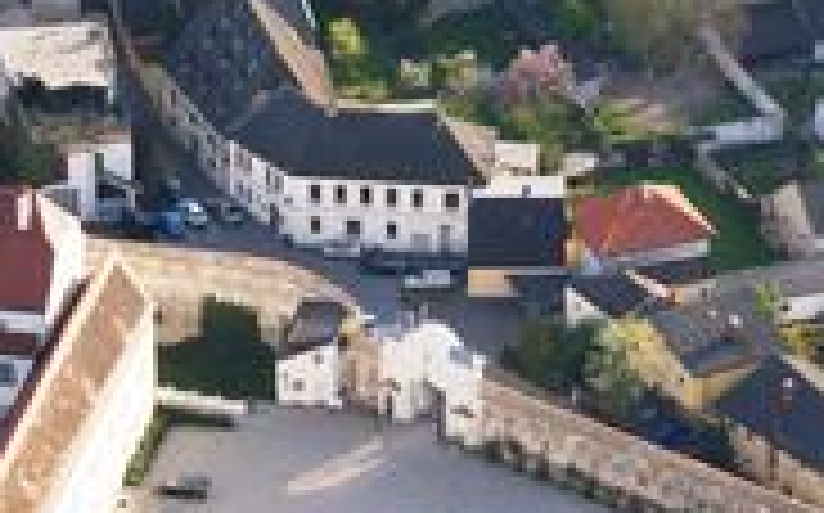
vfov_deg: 4.5
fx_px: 6529
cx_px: 594
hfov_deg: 7.2
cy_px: -122
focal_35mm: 291
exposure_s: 1/100
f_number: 8
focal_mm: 50
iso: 100
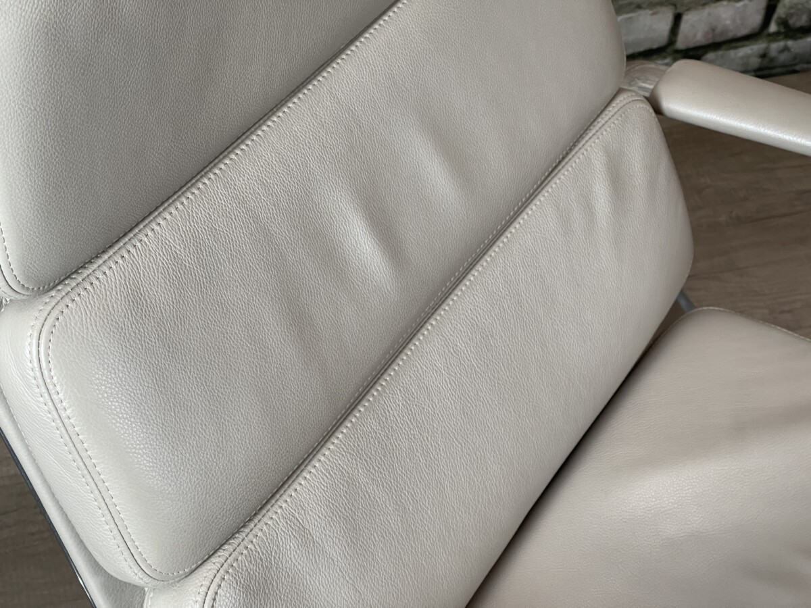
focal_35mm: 64
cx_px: 406
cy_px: 304
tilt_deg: -48.5
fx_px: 1499
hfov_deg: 30.3
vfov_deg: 22.9
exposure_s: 1/100
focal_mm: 7.5
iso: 160
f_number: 2.2
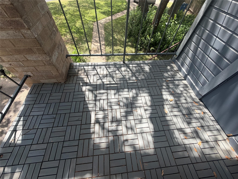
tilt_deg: -55.9
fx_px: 96
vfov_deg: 85.7
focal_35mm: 14
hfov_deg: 102.1
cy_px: 90
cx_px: 119
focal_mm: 2.22
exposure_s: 1/502
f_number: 2.2
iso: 64
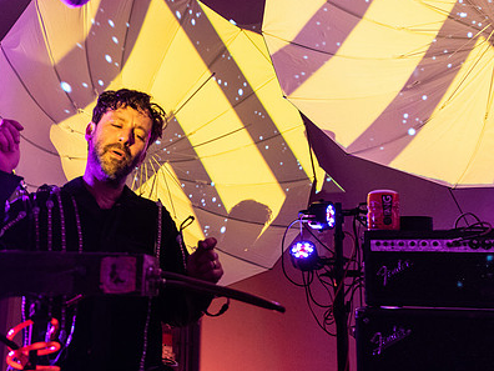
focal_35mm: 43
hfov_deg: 43.5
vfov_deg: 33.6
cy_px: 167
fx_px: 614
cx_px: 187
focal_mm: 24
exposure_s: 1/40
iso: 3200
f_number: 3.2
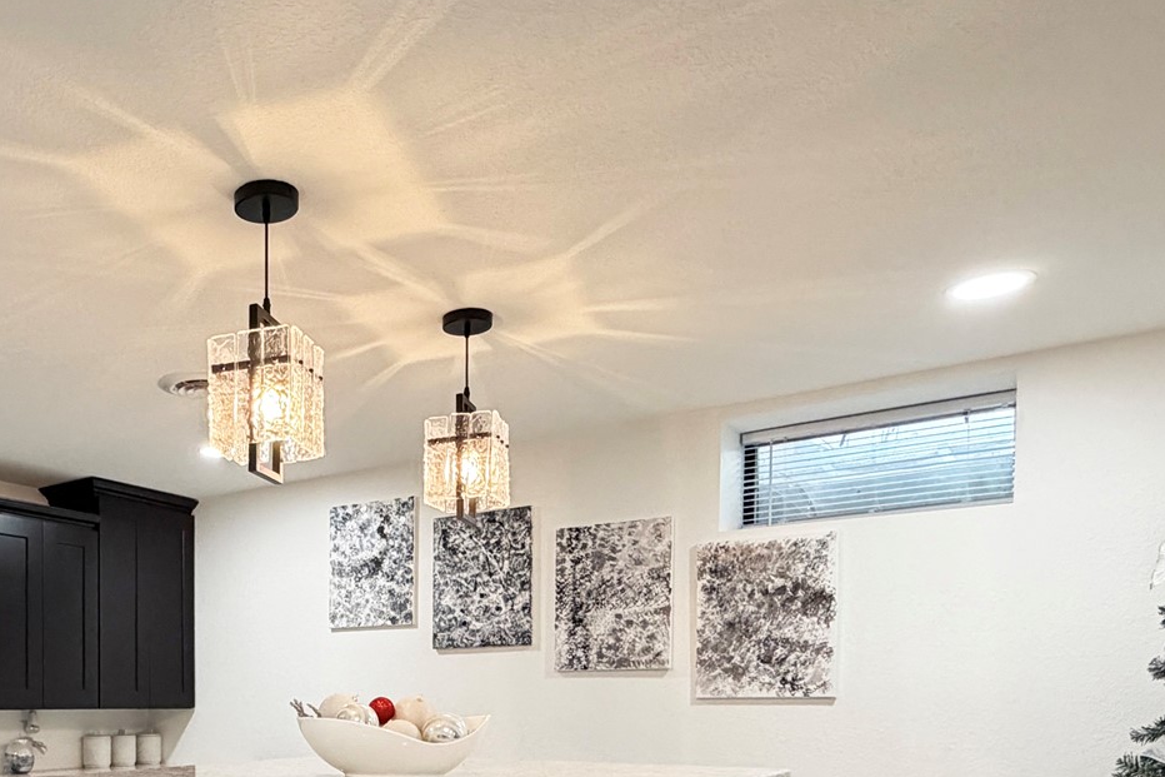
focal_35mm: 32
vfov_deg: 37.8
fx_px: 1035
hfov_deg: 54.7
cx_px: 236
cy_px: 729
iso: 320
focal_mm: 2.22
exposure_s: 1/120
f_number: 2.2
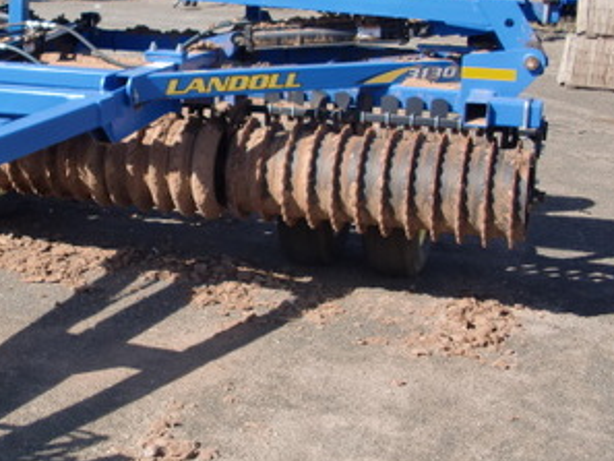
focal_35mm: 66
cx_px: 116
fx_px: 1171
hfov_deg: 28.7
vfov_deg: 22.2
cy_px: 176
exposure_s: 1/800
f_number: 2.8
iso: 64
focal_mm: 6.3
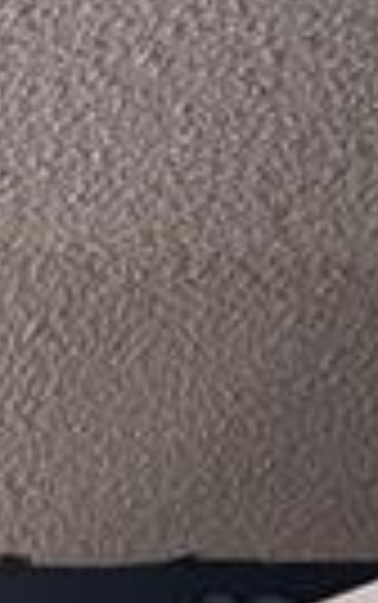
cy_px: 1116
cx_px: -590
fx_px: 1299
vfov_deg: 19.1
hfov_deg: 12.3
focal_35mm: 79
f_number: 1.8
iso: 125
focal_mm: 1.57
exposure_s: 1/60
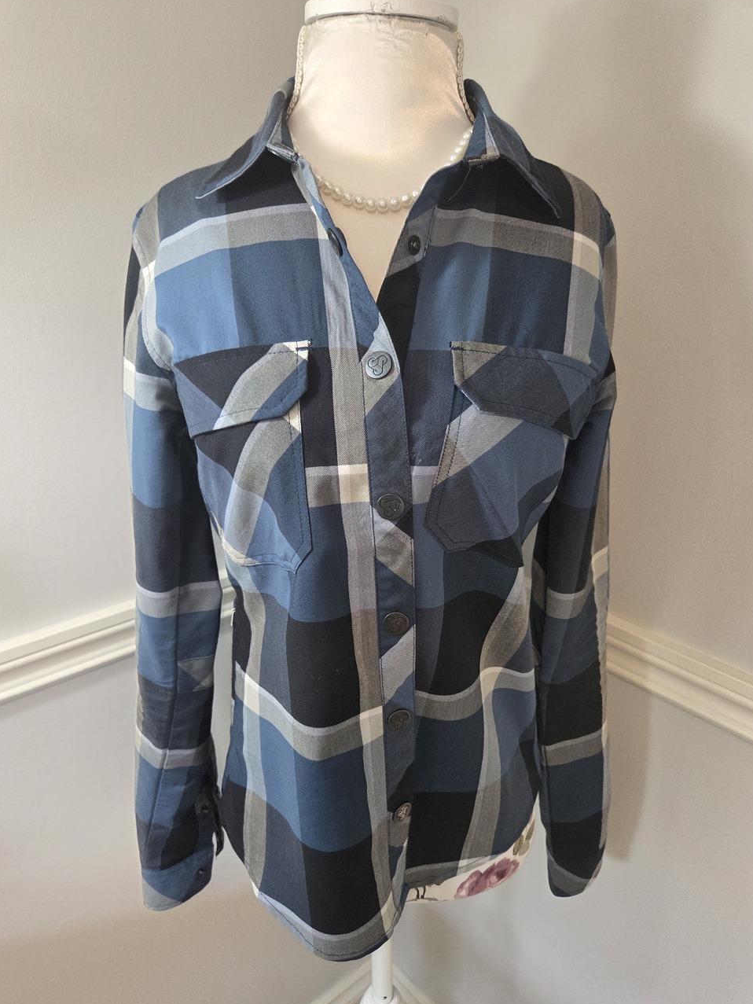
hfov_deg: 56.8
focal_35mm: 24
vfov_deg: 71.6
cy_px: 513
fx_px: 696
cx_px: 365
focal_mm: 5.4
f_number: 1.8
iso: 250
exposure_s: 1/120
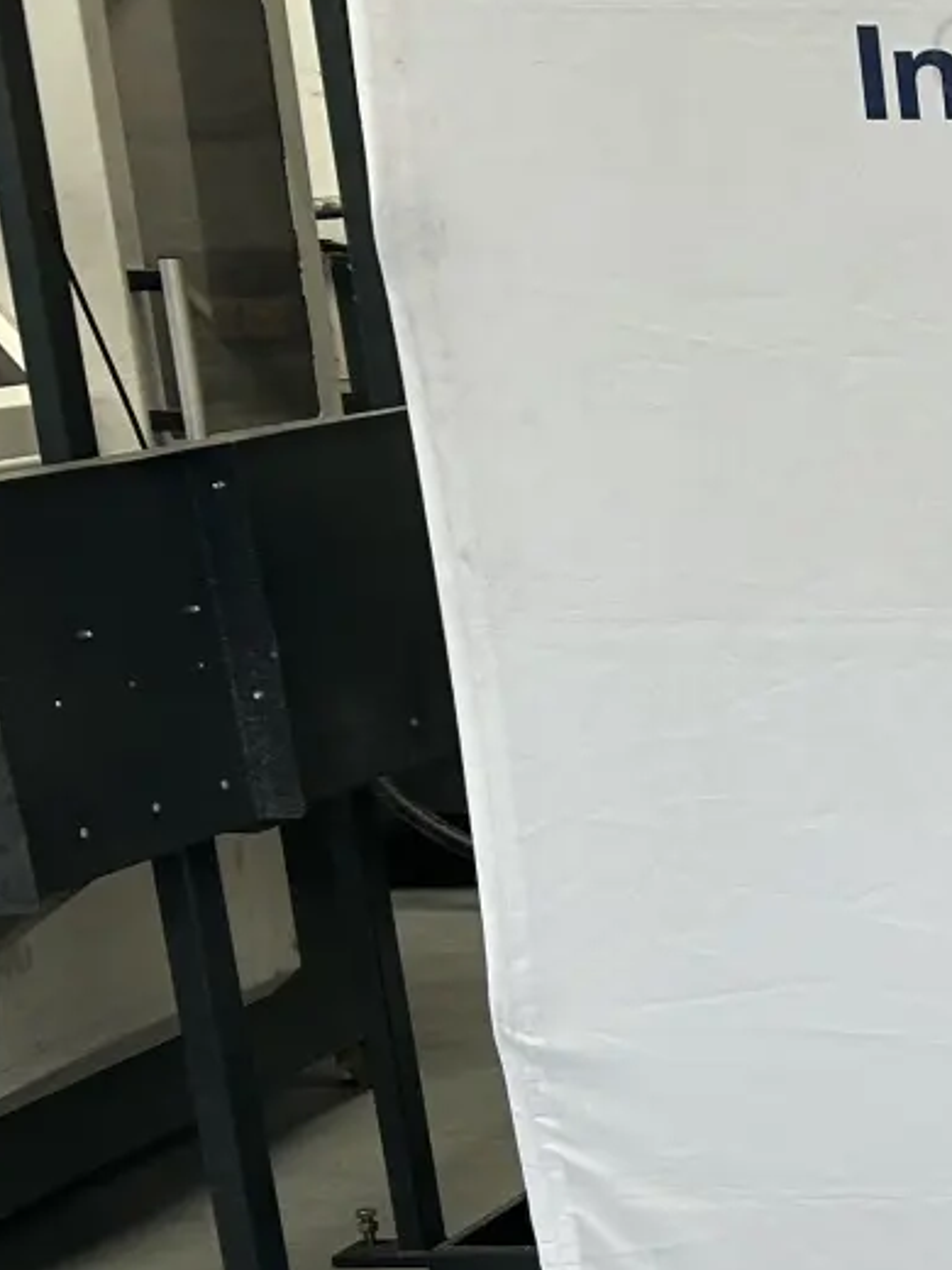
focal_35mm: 96
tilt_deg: -14.9
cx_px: 2309
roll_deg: +1.1
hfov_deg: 12.2
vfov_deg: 20.0
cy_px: 1143
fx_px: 3520
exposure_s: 1/219
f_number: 1.5
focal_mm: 5.7
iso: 40
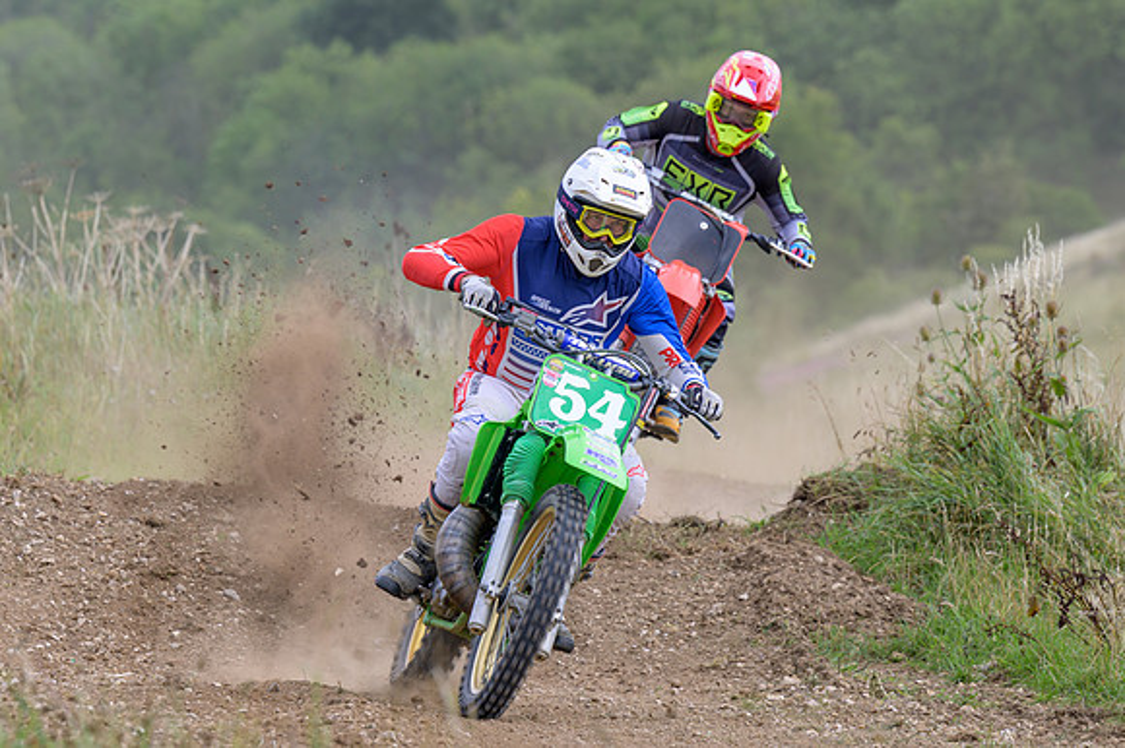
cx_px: 537
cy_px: 364
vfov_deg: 5.9
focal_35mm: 234
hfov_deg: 8.8
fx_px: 7313
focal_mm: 135
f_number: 4
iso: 64
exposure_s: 1/400
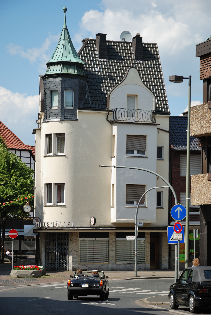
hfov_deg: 13.1
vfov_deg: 19.4
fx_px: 920
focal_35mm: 105
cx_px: 106
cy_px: 158
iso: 100
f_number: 5
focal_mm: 70
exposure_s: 1/400
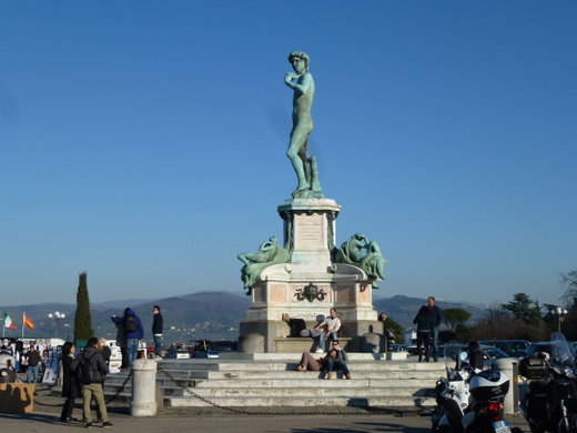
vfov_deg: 26.6
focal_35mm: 55
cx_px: 288
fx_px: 917
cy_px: 216
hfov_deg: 34.9
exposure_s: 1/1300
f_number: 4.3
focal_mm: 9.4
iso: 100
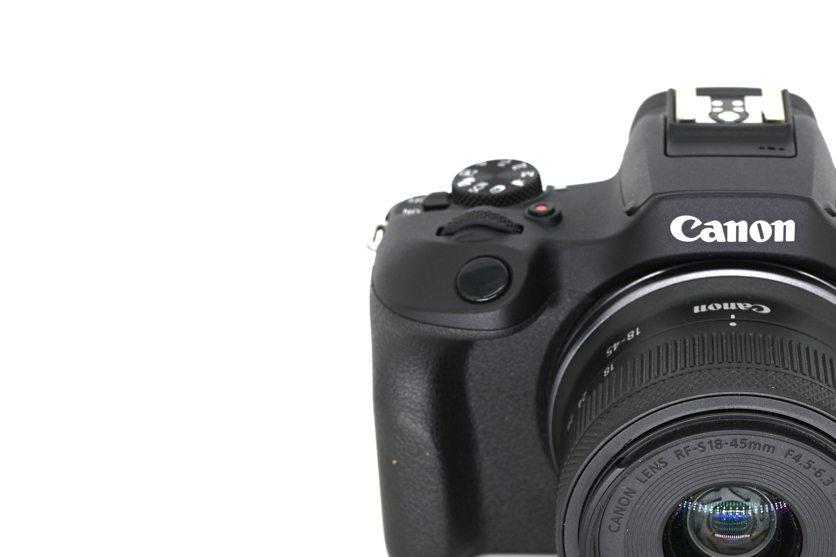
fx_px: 1927
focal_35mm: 83
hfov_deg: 24.2
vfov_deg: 16.4
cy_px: 407
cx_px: 629
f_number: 10
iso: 160
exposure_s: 1/60
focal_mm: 50
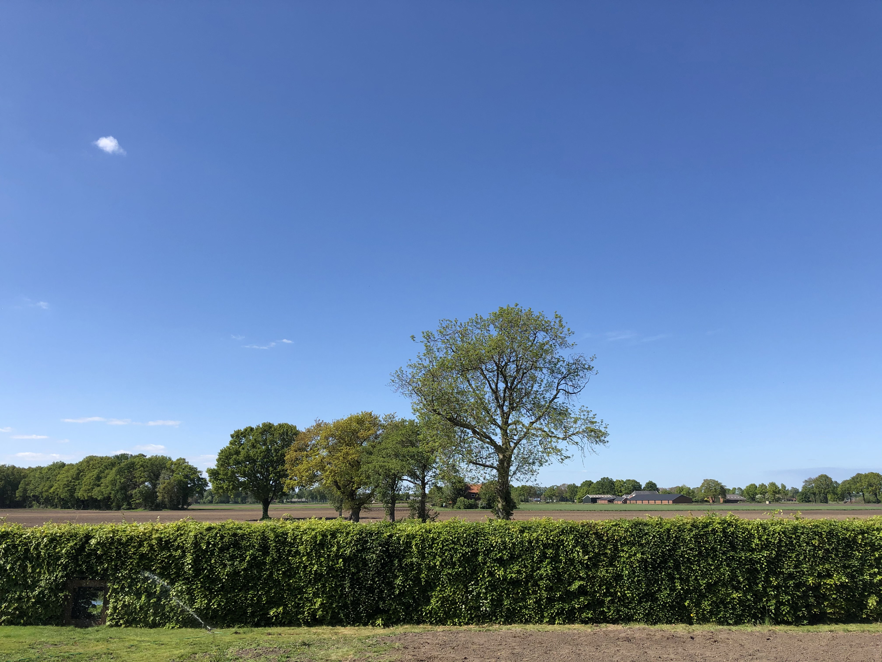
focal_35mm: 28
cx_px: 441
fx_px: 713
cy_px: 331
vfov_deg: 49.7
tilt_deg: +12.3
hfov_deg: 63.4
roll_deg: +2.2
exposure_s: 1/1946
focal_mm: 4
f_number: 1.8
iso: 20
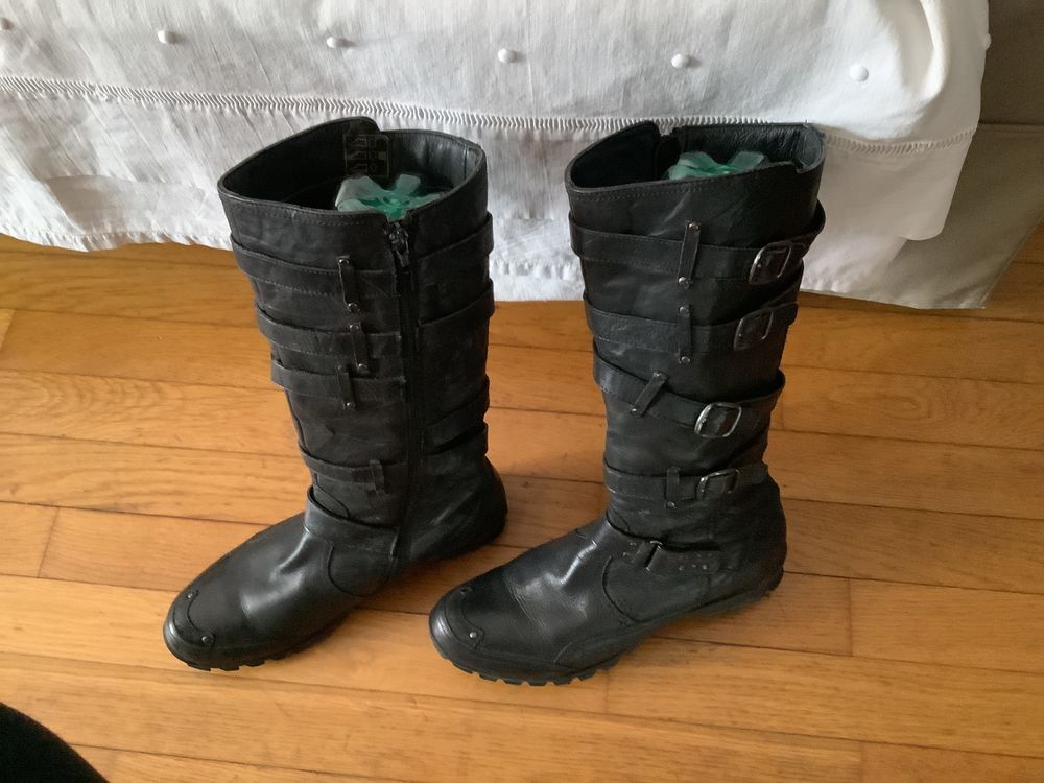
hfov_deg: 58.4
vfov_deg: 45.4
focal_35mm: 31
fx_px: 935
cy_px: 392
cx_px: 522
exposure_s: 1/25
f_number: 2.4
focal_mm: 3.3
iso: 640
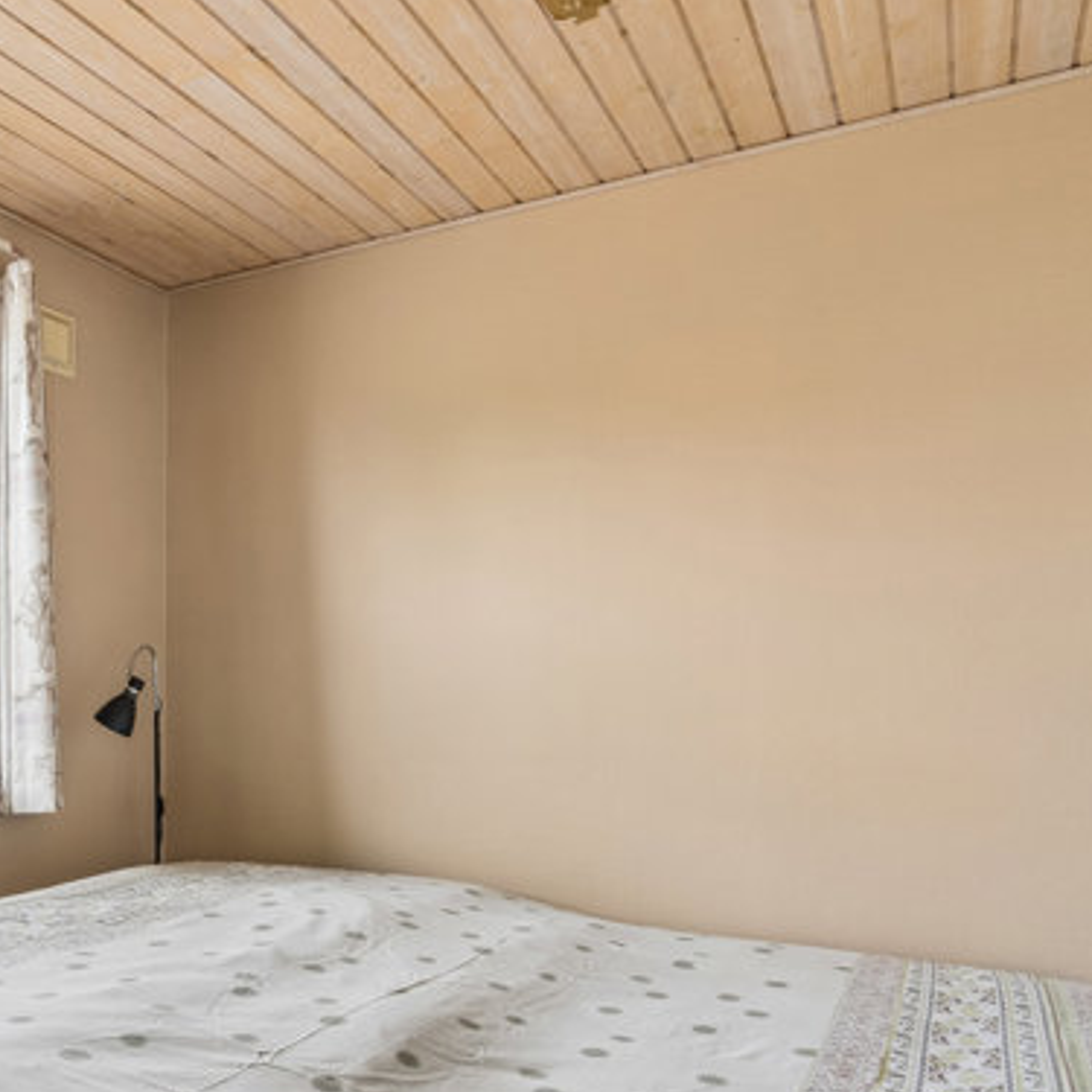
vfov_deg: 53.2
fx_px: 1067
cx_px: 297
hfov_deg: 52.2
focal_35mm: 30
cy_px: 721
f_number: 8
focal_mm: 11
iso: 200
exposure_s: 1/25
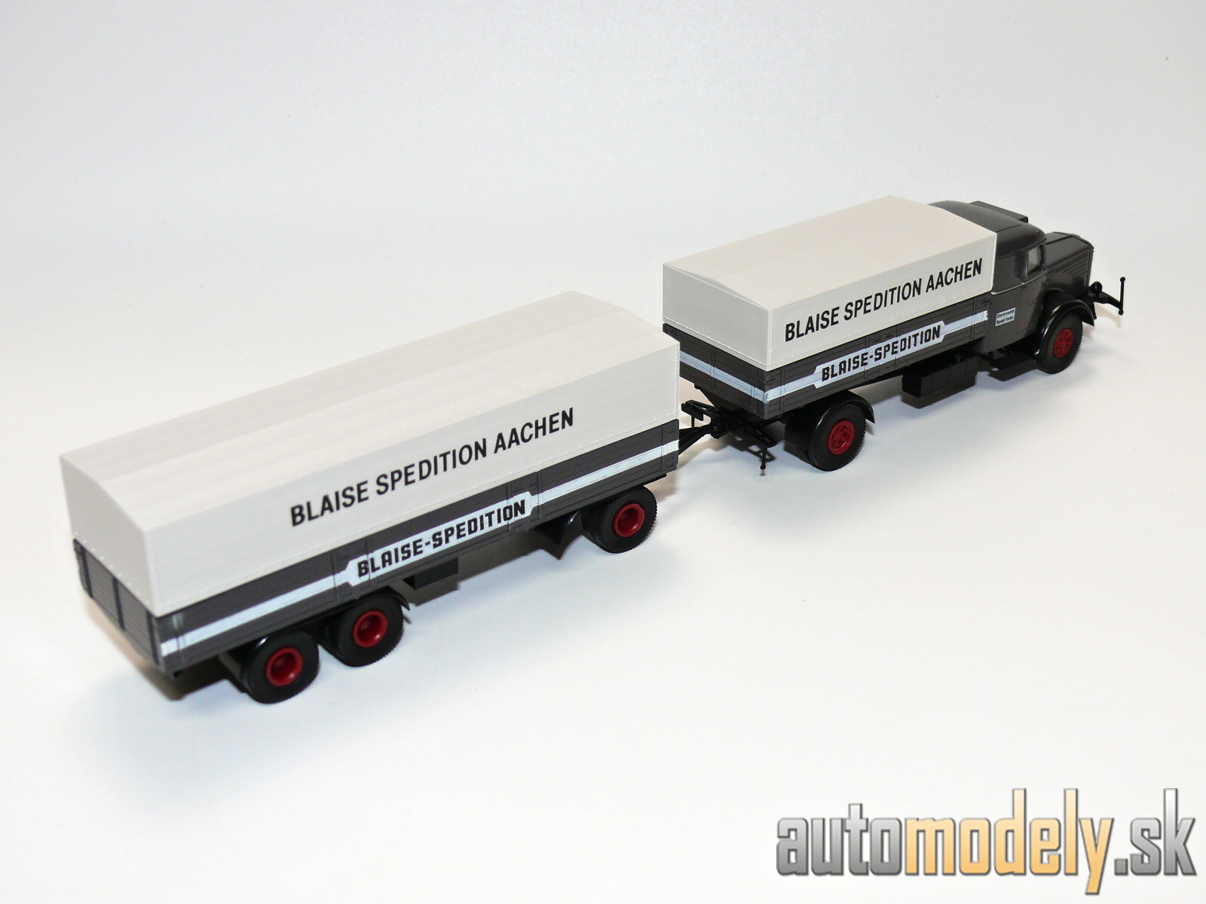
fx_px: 1742
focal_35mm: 50
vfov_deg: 29.1
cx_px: 603
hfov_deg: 38.2
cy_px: 452
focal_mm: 9.1
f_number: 4
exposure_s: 1/30
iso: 100
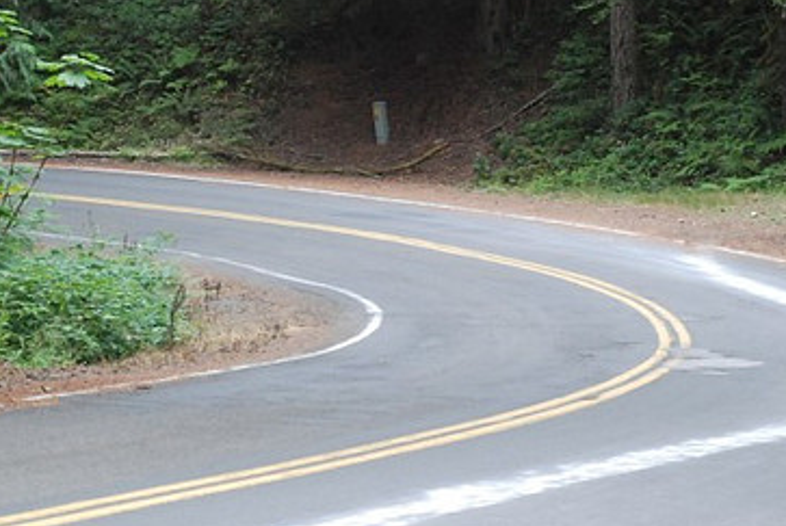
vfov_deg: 8.2
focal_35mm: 168
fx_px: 3672
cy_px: 282
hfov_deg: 12.2
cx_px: 379
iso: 1600
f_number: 5.6
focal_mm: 70
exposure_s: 1/100
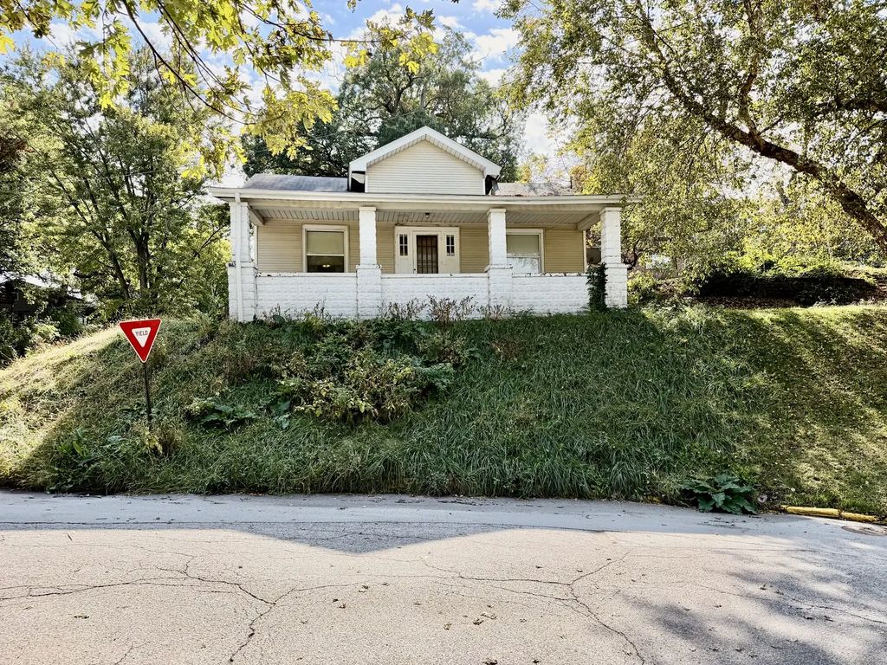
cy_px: 332
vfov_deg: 56.8
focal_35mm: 24
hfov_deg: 71.6
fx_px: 615
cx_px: 444
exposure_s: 1/2169
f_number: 1.78
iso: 100
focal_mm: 6.76
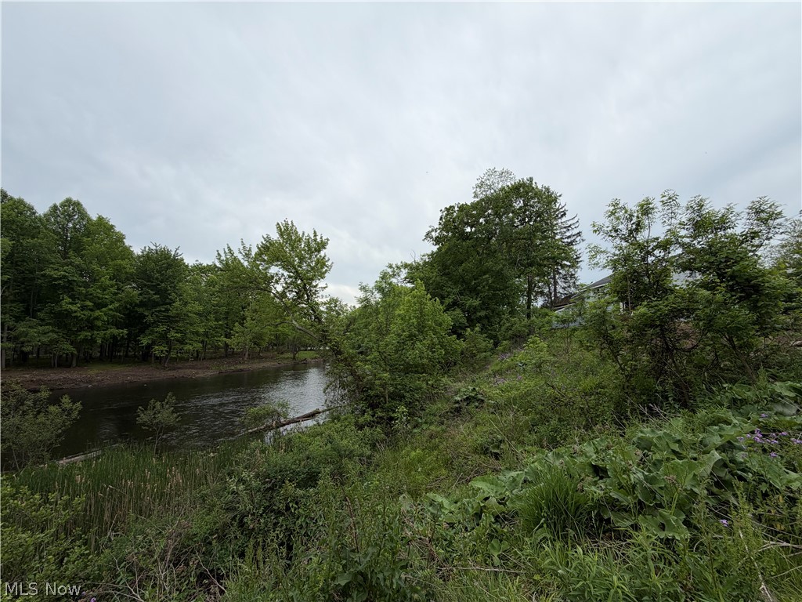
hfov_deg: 102.1
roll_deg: -0.6
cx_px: 401
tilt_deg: +7.8
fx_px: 324
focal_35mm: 14
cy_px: 301
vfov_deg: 85.7
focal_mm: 2.22
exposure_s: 1/770
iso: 20
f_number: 2.2
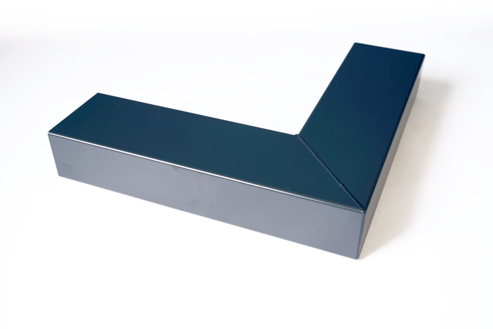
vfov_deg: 30.6
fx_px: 601
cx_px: 246
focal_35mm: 44
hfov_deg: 44.6
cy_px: 164
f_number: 4.5
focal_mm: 43.9
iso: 100
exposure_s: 1/50
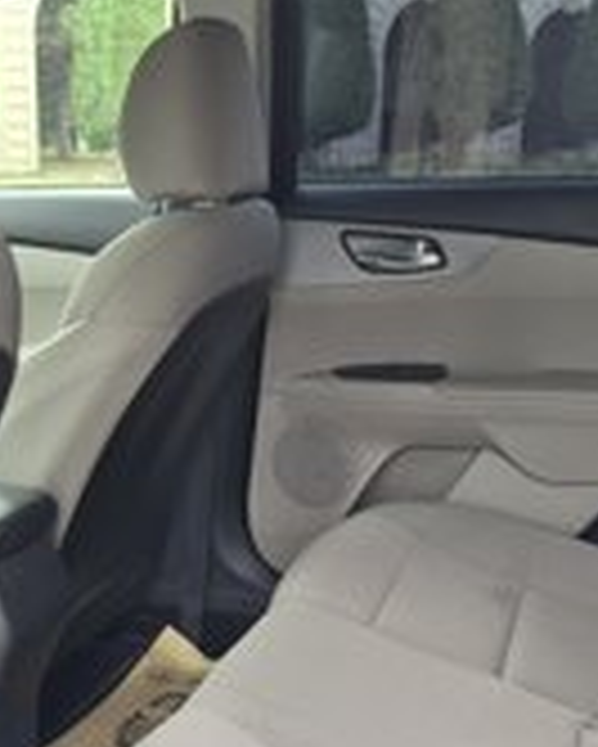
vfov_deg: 34.4
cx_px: 238
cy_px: 504
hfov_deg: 28.1
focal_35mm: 54
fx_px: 1194
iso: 50
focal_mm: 5.4
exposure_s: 1/180
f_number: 1.8
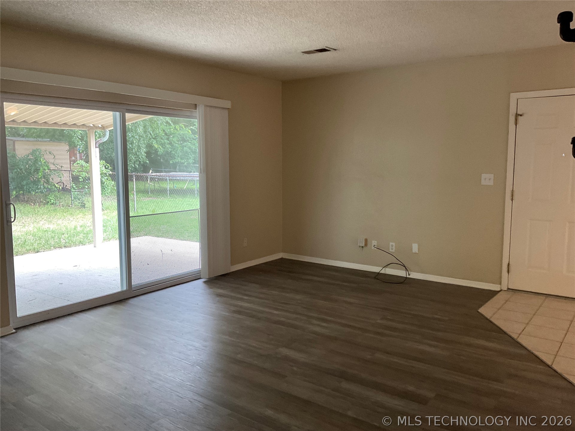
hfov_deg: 61.7
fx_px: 482
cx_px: 288
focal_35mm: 29
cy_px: 216
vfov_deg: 48.2
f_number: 1.8
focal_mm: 3
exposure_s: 1/60
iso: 125
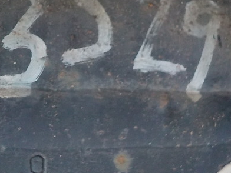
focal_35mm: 49
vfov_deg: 29.3
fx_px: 327
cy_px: 45
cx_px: 62
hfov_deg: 38.1
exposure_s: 1/30
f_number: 3.3
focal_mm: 4.1
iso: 800
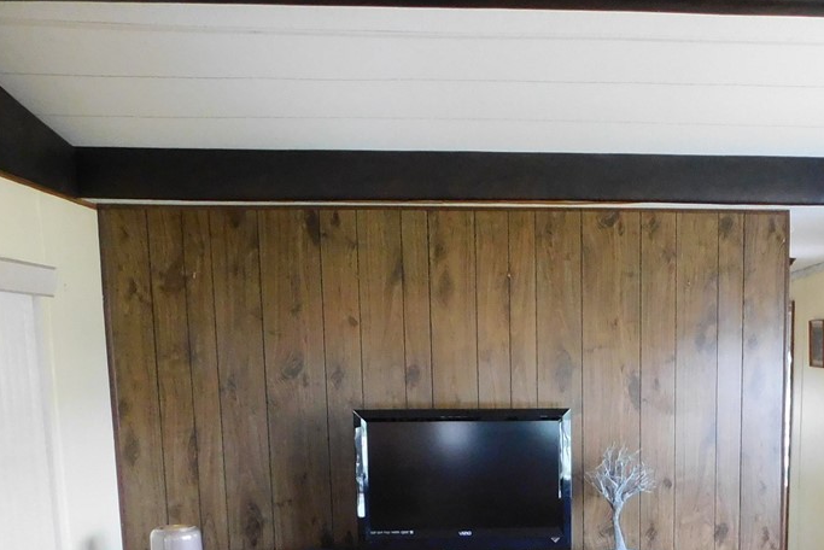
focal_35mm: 56
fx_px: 1282
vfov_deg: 22.6
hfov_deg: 34.8
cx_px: 623
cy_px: 630
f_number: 3
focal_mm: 4
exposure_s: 1/25
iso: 400
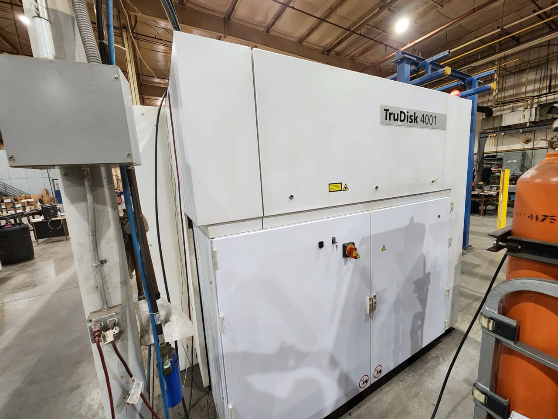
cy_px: 210
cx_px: 279
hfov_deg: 106.2
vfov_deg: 89.9
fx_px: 210
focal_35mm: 13
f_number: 2.2
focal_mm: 2.2
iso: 400
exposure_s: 1/60
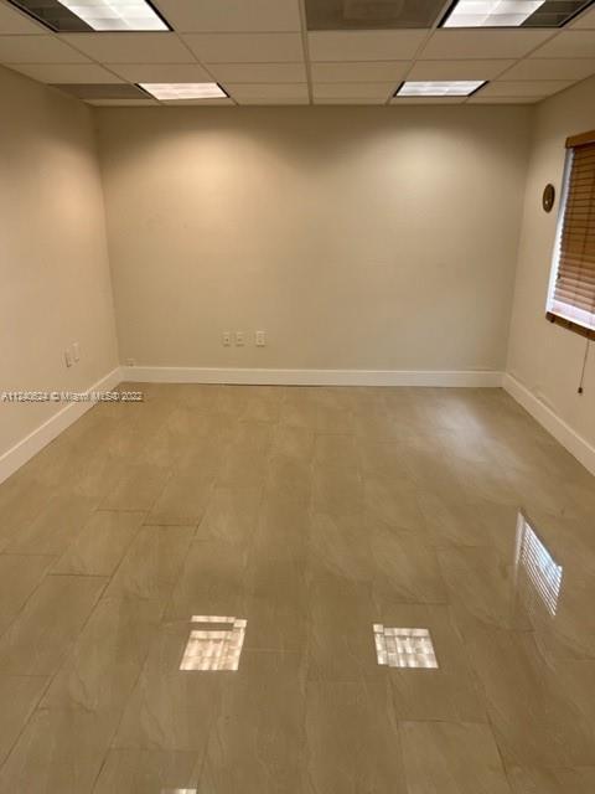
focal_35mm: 26
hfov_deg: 53.1
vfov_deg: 67.3
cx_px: 298
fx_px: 596
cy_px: 397
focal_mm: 5.7
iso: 50
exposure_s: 1/170
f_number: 1.5
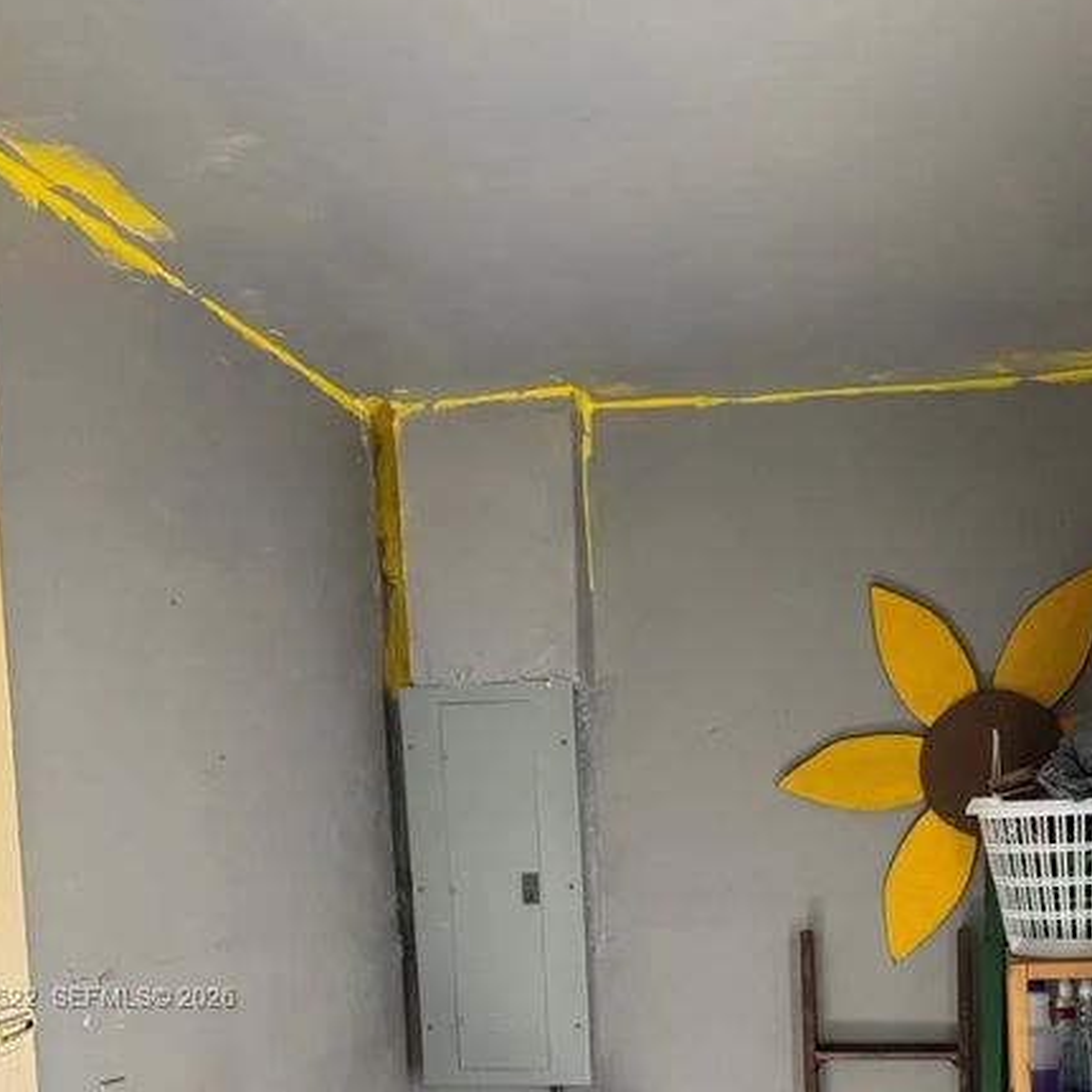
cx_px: 712
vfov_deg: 37.2
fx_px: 1499
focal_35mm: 42
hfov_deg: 39.6
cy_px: 1000
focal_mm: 6.76
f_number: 1.78
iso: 800
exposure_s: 1/60
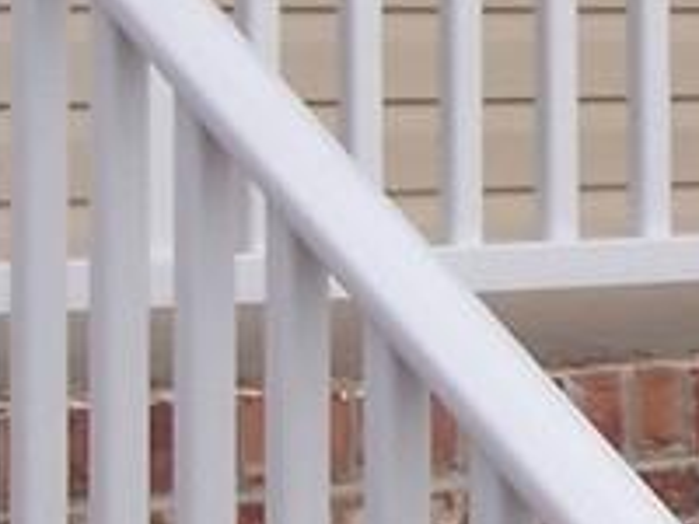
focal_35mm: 195
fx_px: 3938
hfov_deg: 10.1
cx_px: 682
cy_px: -126
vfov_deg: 7.5
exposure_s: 1/750
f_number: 4
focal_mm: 6.3
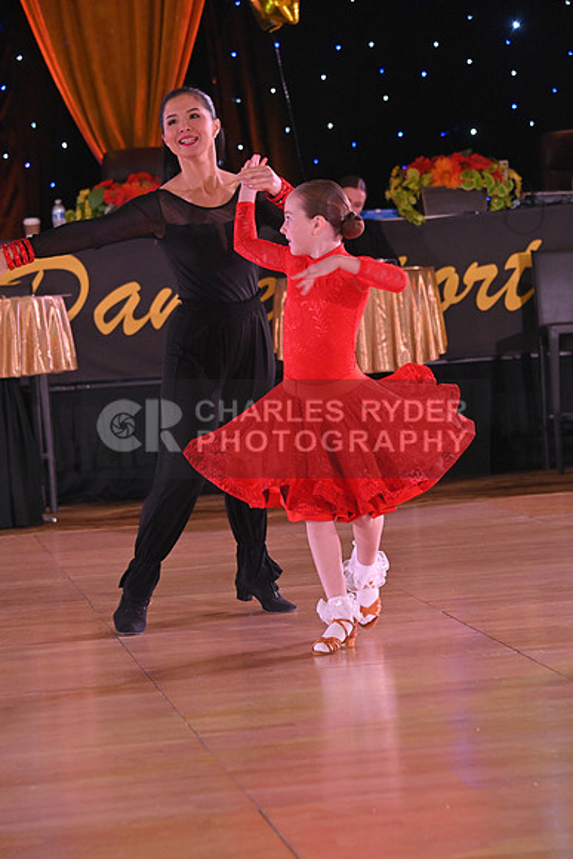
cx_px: 286
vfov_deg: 17.1
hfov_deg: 11.4
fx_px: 2863
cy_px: 430
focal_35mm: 120
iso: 3200
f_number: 6.3
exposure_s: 1/320
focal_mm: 120
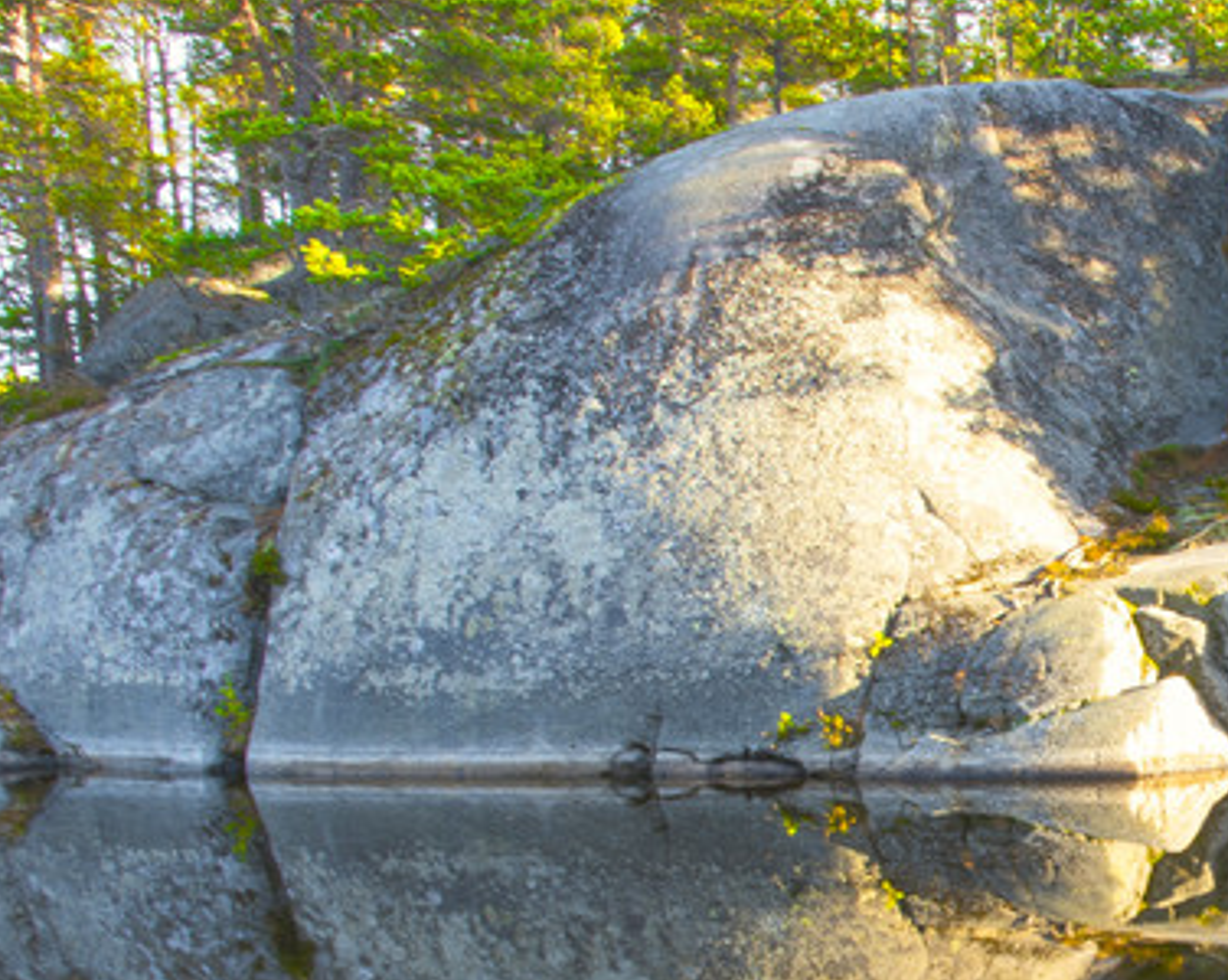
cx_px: 1202
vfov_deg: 23.7
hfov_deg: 28.4
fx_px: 2287
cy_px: 825
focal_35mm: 63
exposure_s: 1/2.5
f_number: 22
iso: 100
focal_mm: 28
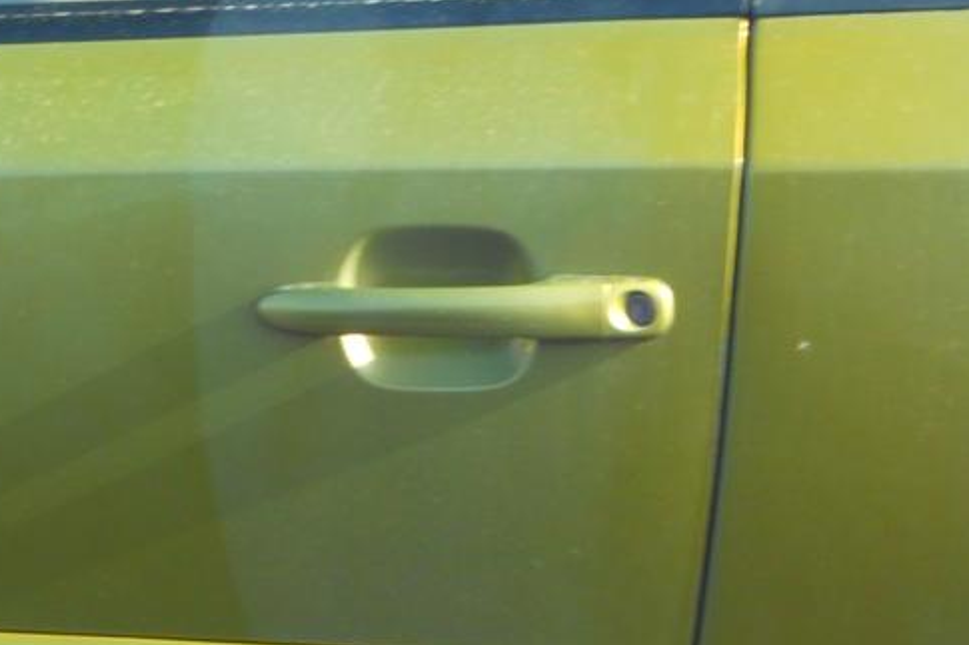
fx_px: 2718
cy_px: -22
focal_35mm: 101
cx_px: 2
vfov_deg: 13.3
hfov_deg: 19.6
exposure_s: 1/250
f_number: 3.4
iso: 250
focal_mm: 8.3
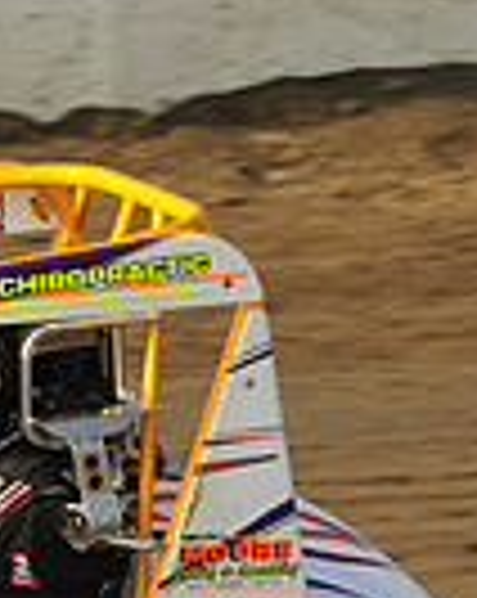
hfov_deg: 2.4
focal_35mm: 635
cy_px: 486
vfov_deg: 3.1
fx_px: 11231
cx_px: -284
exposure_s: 1/320
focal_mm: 155
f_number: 11
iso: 400
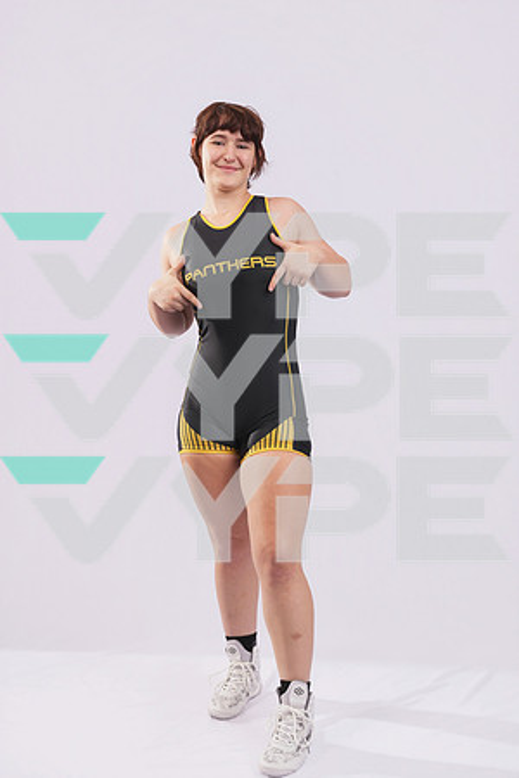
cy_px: 389
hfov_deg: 25.5
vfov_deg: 37.5
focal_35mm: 53
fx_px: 1146
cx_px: 260
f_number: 8
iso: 100
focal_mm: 53
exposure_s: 1/160
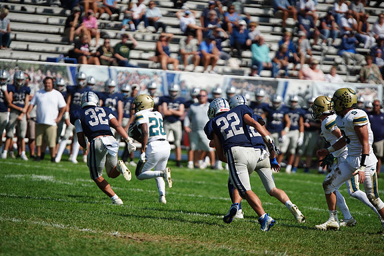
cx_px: 193
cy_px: 128
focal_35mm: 276
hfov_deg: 7.5
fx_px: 2944
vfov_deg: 5.0
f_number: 2.8
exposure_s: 1/6400
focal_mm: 274
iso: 400
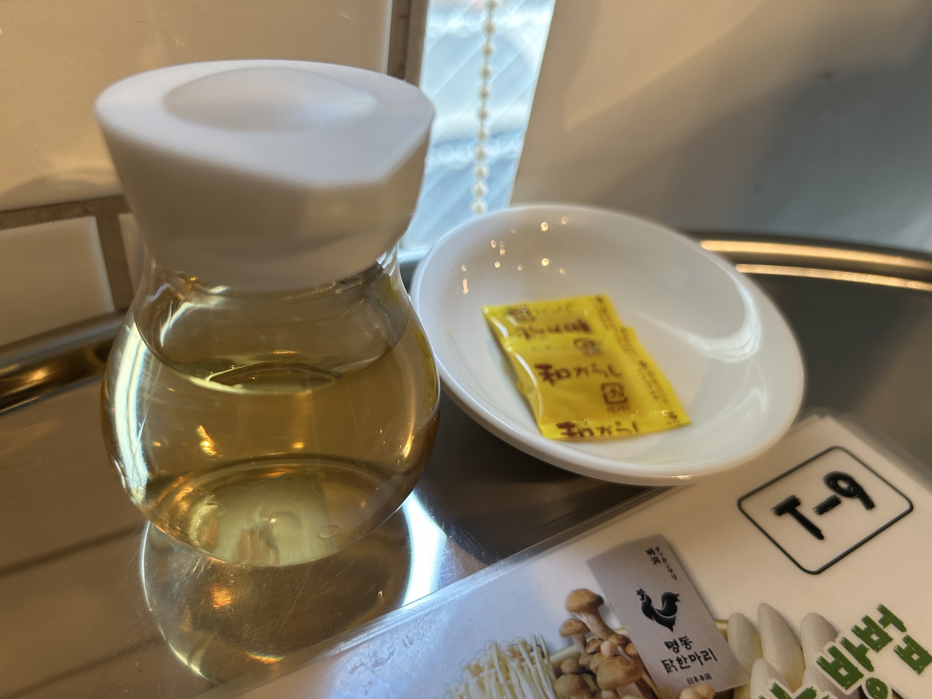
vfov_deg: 53.1
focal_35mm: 26
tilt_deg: -39.6
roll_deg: -9.5
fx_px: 700
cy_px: 350
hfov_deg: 67.3
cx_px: 466
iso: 40
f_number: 1.5
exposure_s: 1/128
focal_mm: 5.7
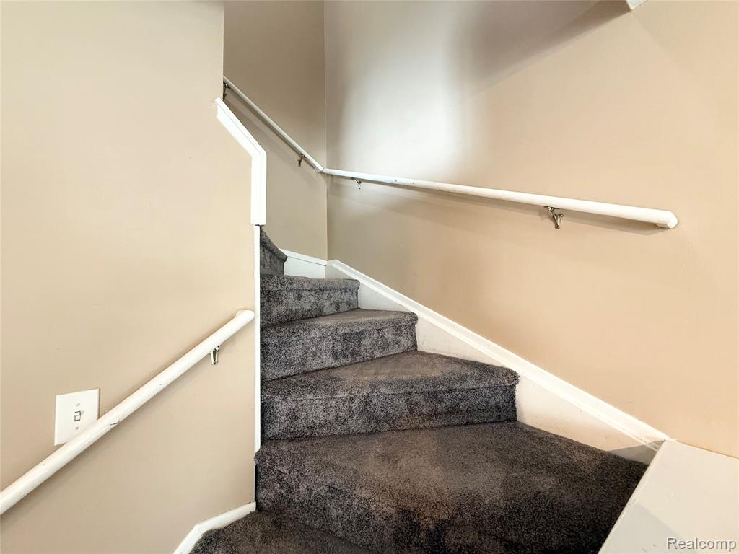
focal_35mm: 14
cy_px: 277
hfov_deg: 102.1
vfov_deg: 85.7
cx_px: 370
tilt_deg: +3.8
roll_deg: +1.6
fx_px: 299
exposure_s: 1/60
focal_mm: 2.22
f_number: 2.2
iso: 400
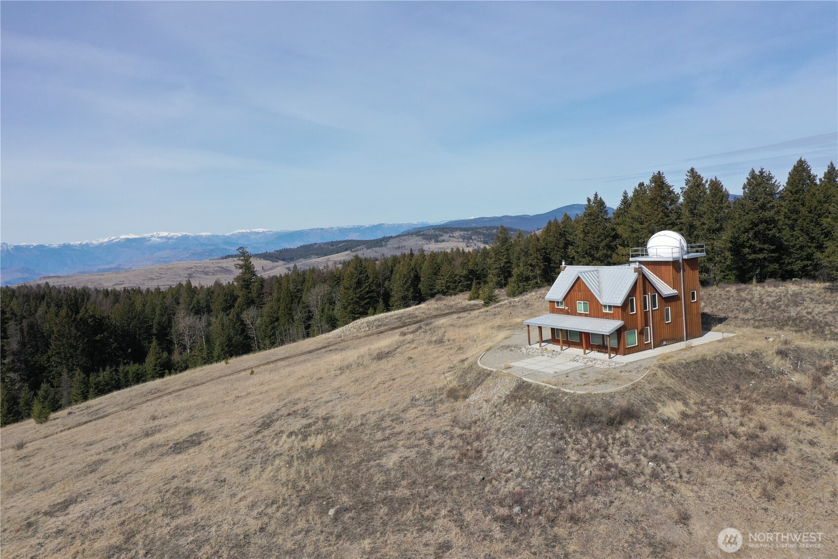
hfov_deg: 65.5
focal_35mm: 28
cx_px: 419
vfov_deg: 46.4
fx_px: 652
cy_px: 280
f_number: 6.3
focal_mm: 10.26
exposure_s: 1/500
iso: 100
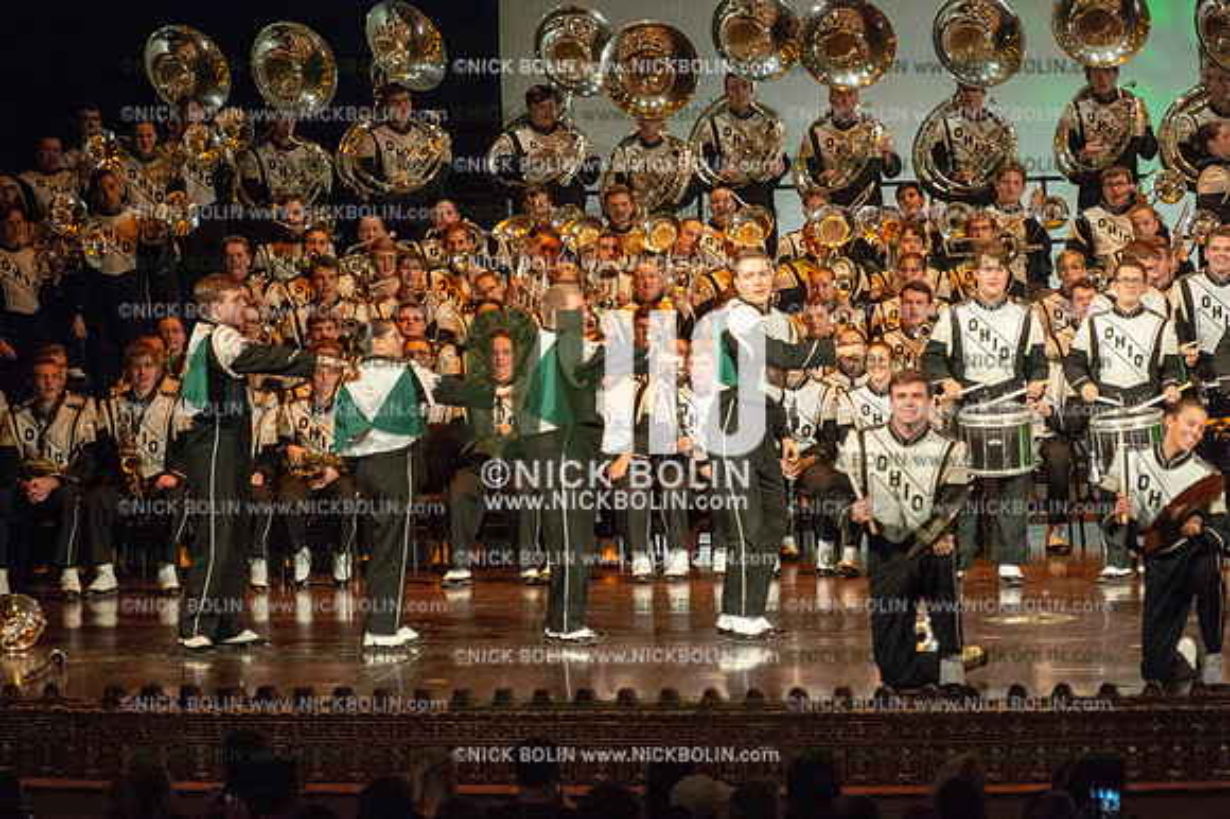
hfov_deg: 11.1
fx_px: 6317
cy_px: 410
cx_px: 615
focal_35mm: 185
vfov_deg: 7.4
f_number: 5.6
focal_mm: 185
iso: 8000
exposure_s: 1/320
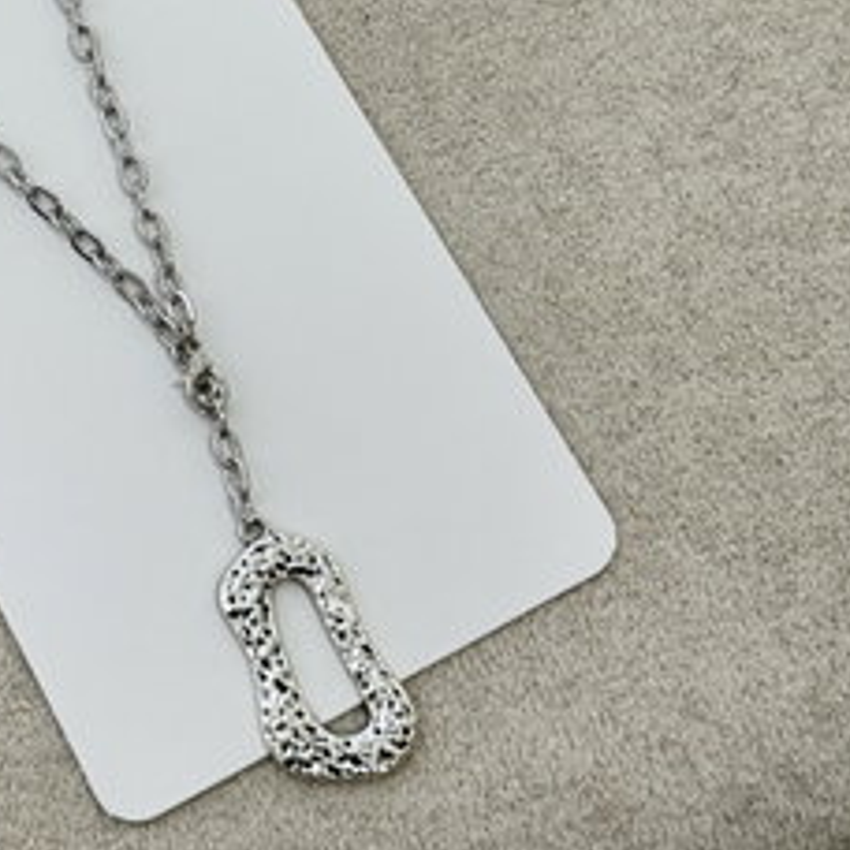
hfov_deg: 17.4
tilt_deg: -67.4
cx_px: 153
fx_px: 2750
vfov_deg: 17.3
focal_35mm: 99
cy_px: 95
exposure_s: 1/94
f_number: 1.78
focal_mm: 6.76
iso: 100
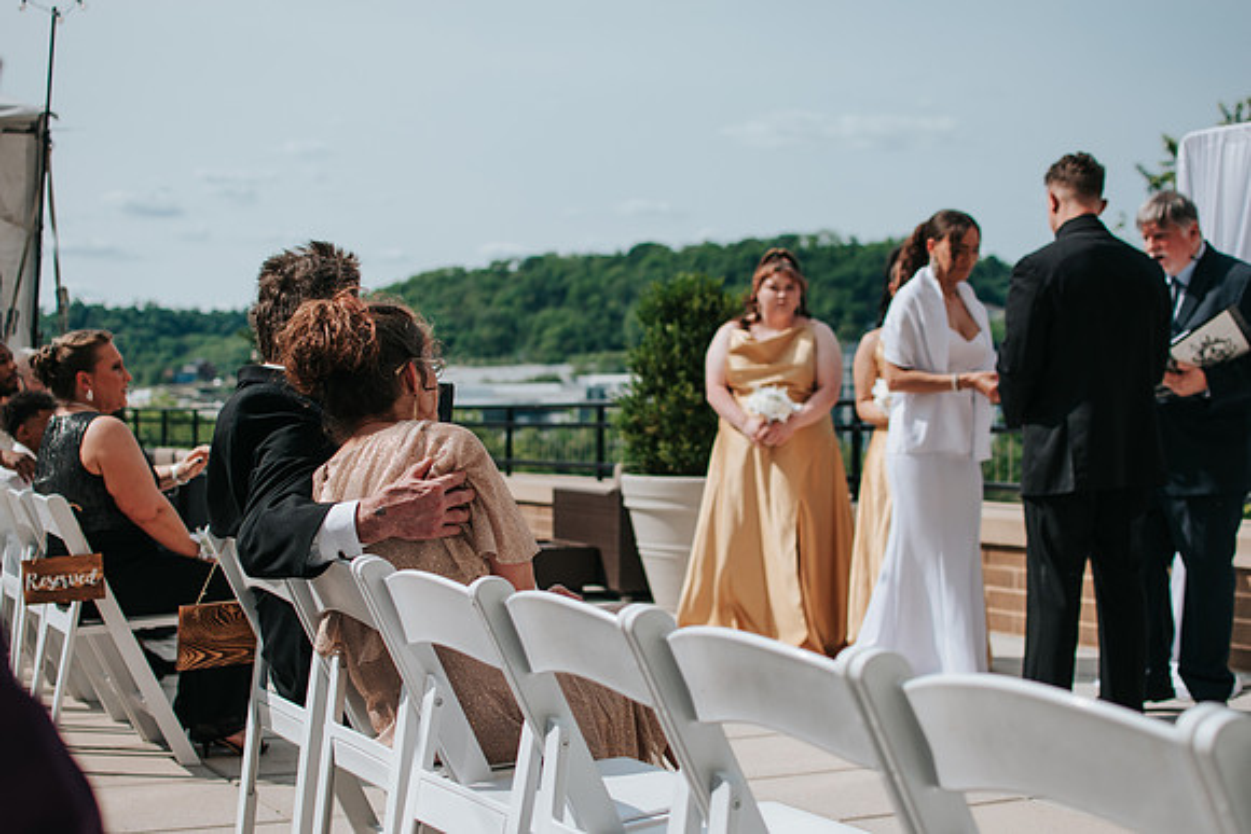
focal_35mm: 52
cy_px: 417
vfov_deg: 25.8
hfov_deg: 37.8
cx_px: 626
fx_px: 1825
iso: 100
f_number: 2.8
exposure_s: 1/4000
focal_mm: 35
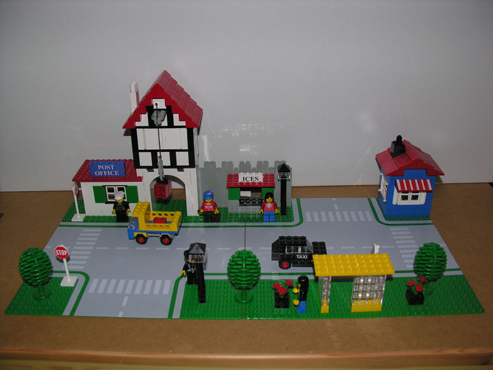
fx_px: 498
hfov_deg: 52.6
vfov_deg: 40.7
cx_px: 246
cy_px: 185
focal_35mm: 35
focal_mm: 8.9
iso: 50
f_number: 2.8
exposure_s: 1/60.1
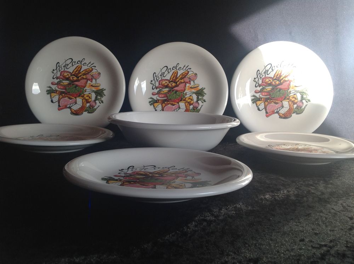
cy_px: 132
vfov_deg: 40.6
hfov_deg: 52.7
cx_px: 177
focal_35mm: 35
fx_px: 357
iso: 50
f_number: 2.4
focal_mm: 4.28
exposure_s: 1/174
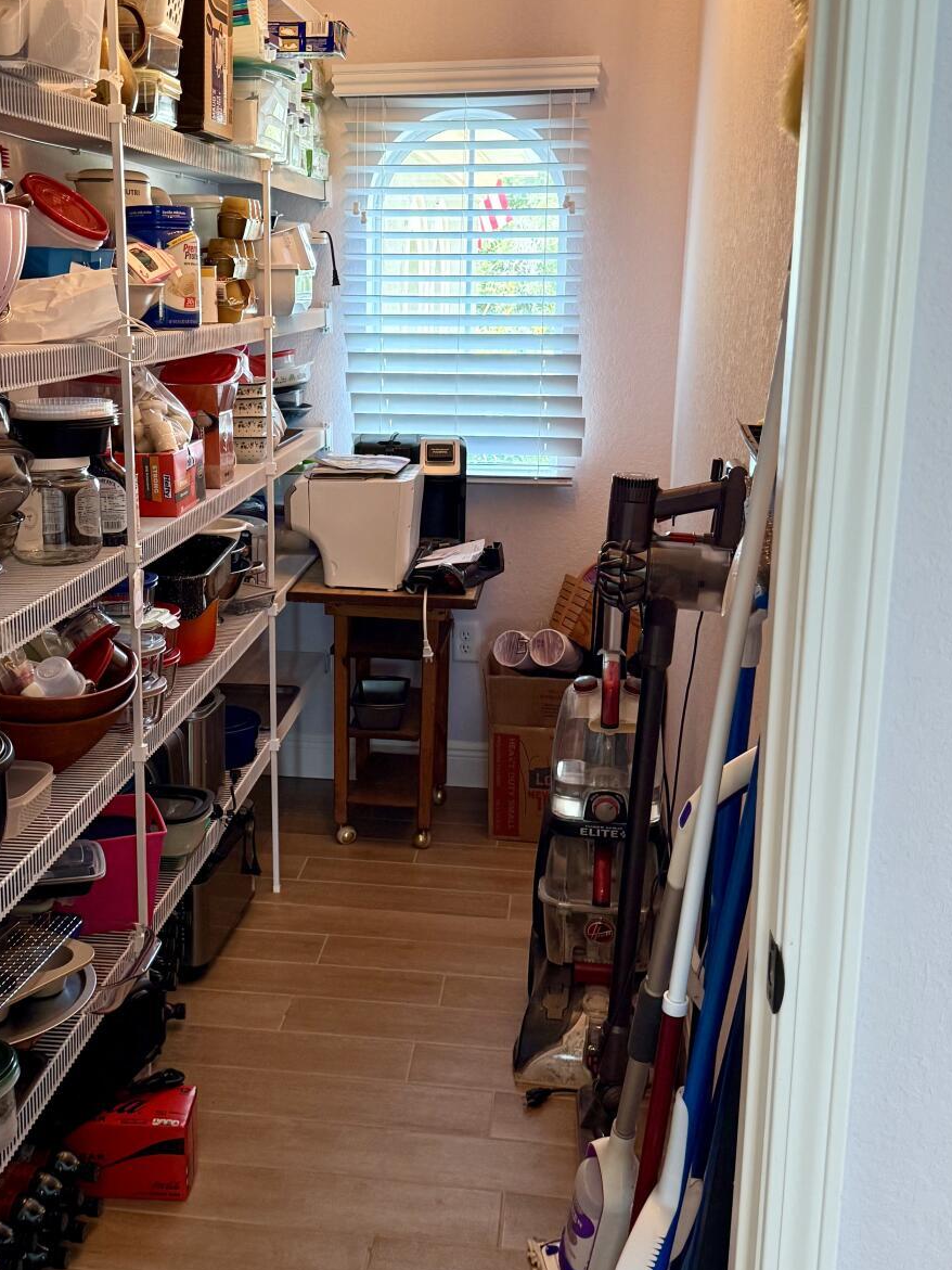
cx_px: 338
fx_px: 1504
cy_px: 608
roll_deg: -0.2
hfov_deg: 34.9
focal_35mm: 41
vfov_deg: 45.8
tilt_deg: -12.5
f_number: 1.78
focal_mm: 6.76
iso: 250
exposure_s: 1/60
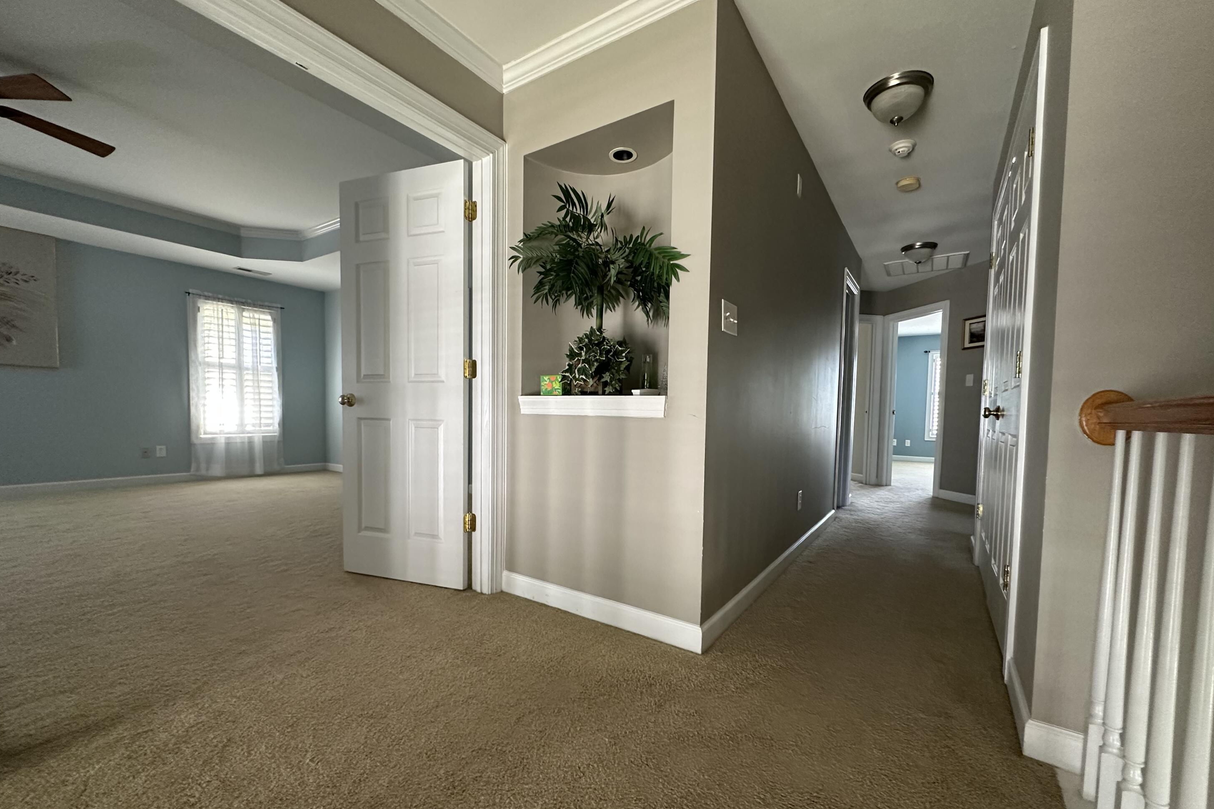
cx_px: 602
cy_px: 436
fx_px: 506
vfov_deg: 77.2
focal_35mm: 15
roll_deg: -1.6
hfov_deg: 100.4
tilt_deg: -2.6
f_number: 2.2
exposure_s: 1/78
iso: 320
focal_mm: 2.22
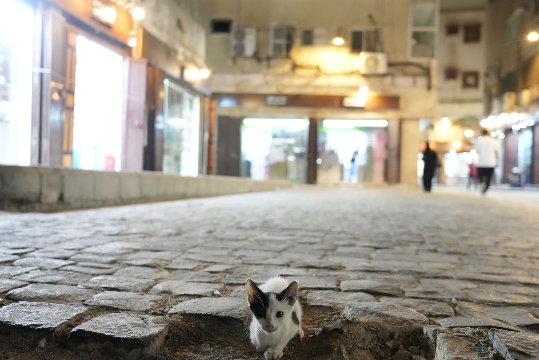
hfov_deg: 54.4
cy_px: 180
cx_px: 270
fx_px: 524
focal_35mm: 35
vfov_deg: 37.9
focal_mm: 35
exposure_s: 1/160
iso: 5000
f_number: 4
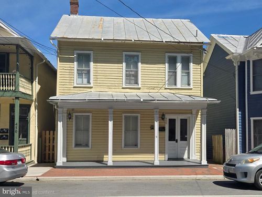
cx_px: 131
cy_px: 98
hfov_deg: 73.9
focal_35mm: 23
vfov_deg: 58.9
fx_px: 174
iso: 25
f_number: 1.8
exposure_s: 1/2000
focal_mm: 5.4
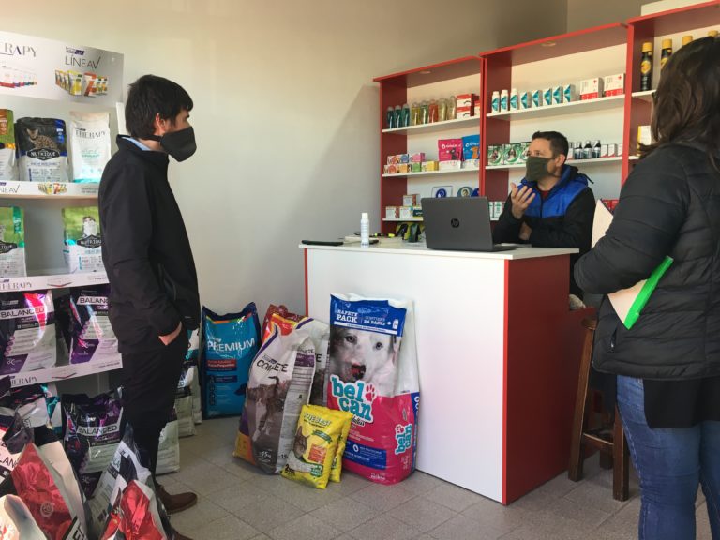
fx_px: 603
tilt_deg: -5.0
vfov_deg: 48.2
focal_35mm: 29
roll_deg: +0.1
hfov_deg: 61.7
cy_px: 270
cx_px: 360
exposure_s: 1/33
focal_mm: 4.15
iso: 32
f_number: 2.2
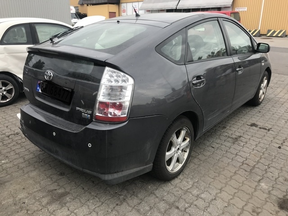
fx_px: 233
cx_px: 144
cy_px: 108
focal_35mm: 28
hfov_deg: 63.4
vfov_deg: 49.7
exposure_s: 1/805
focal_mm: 3.99
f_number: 1.8
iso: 20
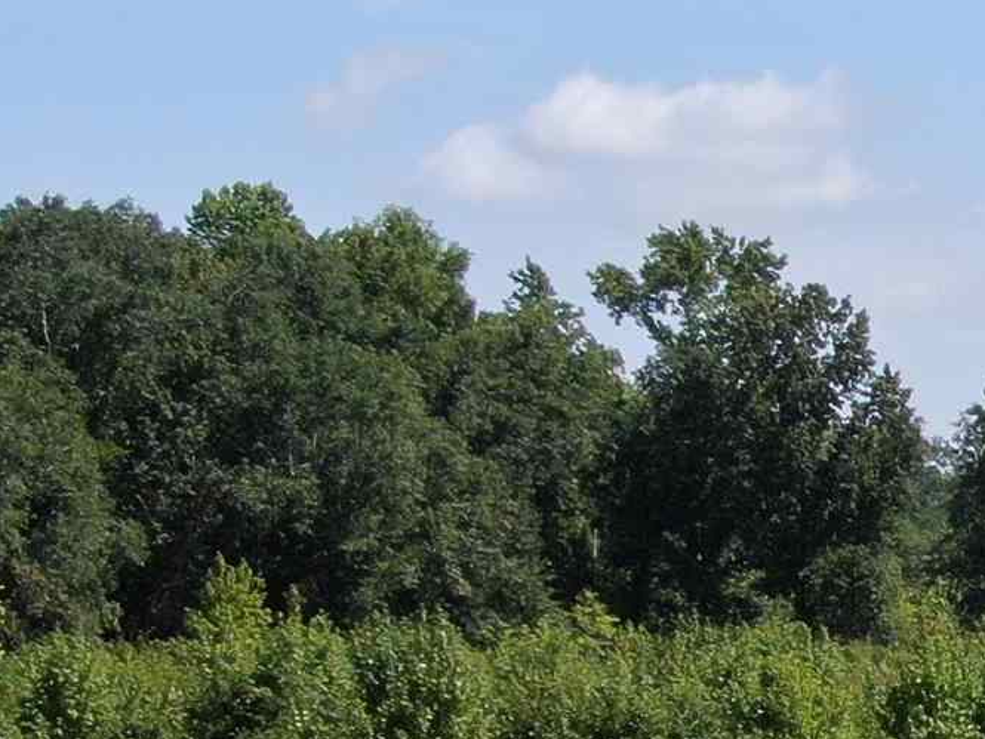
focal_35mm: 134
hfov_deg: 13.4
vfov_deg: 10.9
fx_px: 3814
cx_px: 1727
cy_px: 863
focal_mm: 5.11
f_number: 3
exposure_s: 1/1000
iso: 100
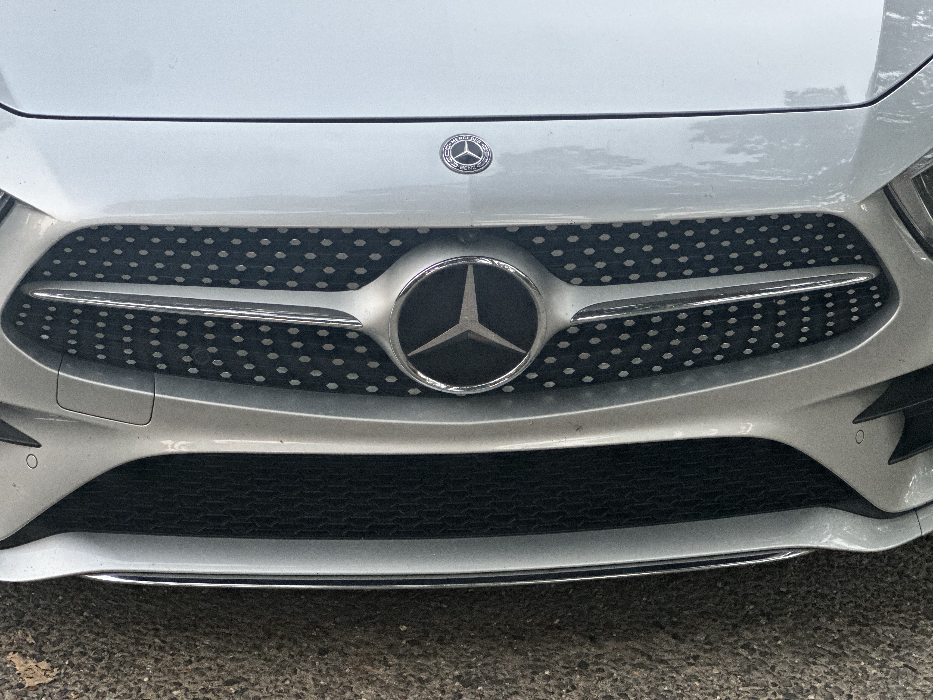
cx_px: 466
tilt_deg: -20.4
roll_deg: -1.3
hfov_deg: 25.3
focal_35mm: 77
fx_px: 2075
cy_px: 350
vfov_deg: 19.1
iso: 500
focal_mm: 9
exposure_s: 1/22
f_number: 2.8
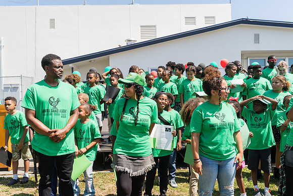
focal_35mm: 34
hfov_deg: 55.8
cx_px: 146
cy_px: 98
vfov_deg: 38.9
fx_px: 277
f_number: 4
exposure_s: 1/400
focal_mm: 34
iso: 100
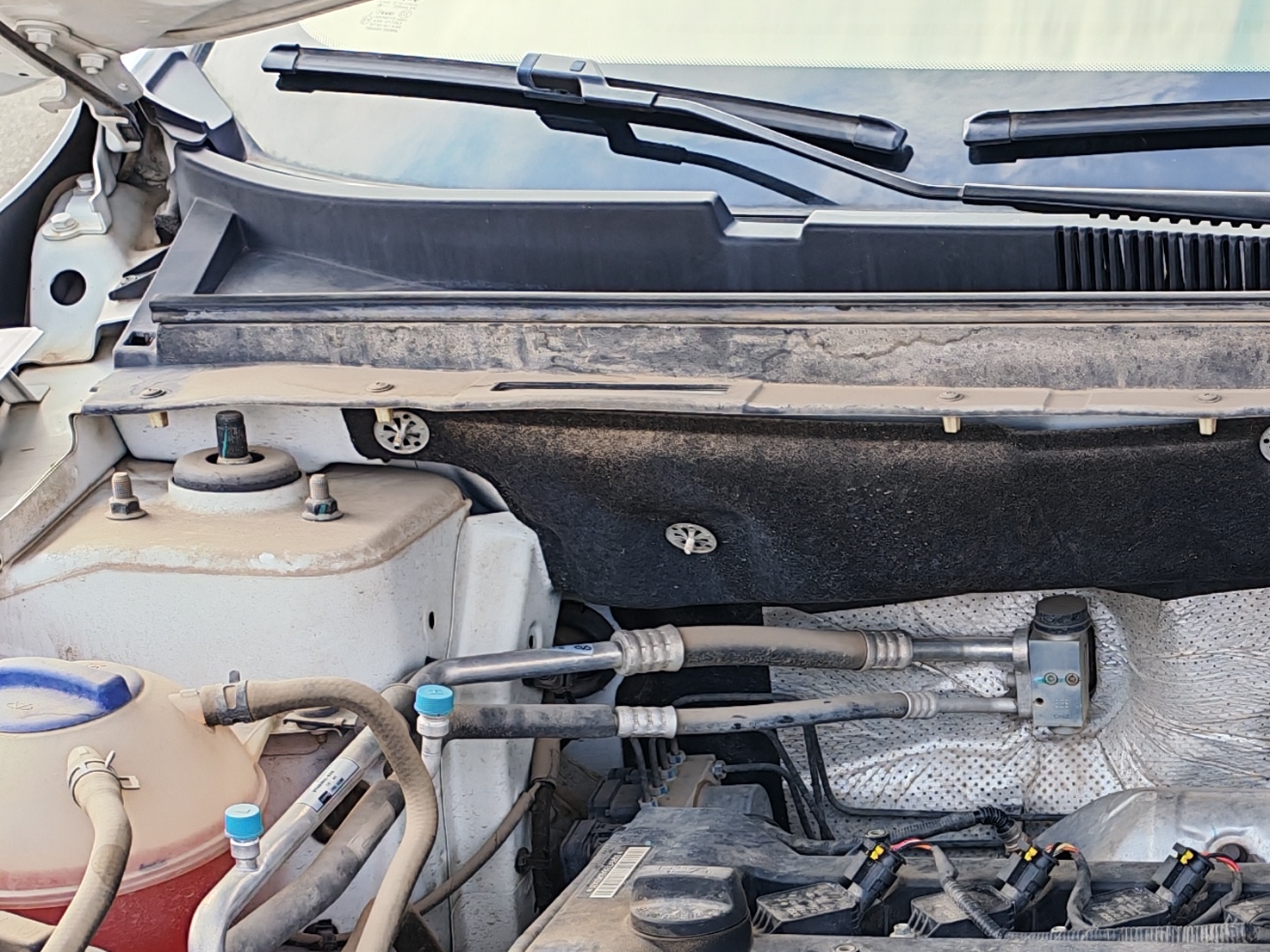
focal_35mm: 75
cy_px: 806
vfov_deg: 19.4
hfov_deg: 24.9
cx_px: 1227
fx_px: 2751
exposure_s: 1/330
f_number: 1.9
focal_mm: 6.12
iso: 50
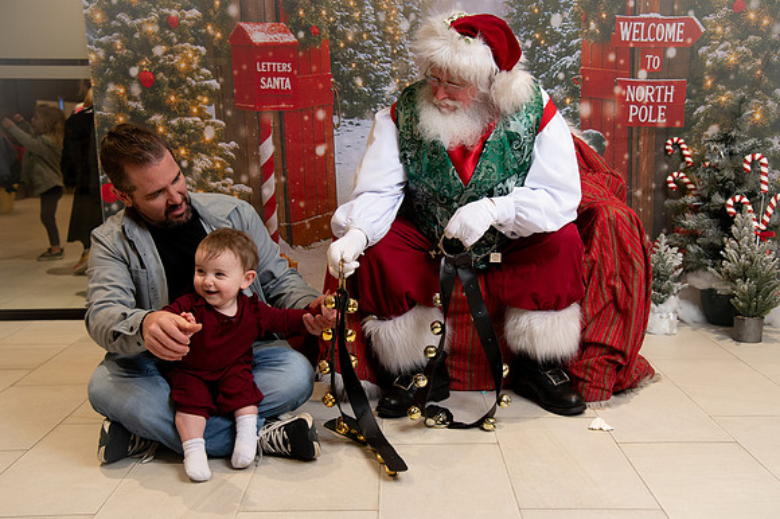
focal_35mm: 40
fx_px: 872
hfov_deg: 48.2
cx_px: 390
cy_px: 275
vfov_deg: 33.1
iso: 1250
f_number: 4.5
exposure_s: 1/200
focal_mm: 38
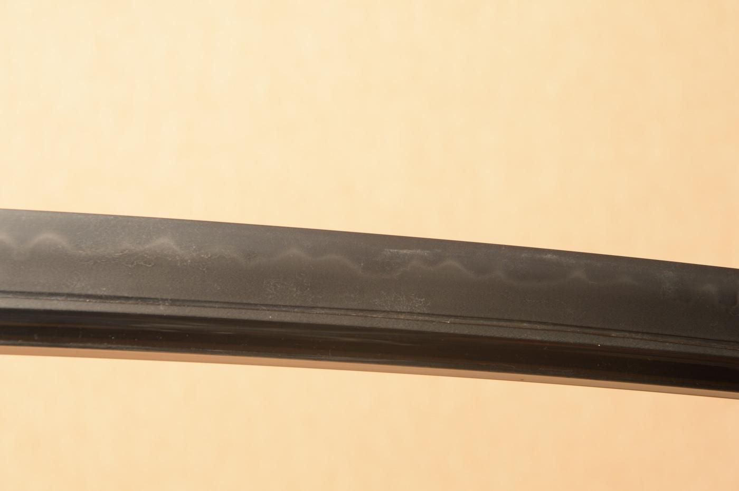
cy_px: 246
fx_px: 2923
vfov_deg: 9.6
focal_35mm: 142
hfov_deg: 14.4
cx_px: 370
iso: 400
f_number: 11
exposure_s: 1/1.6
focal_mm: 95
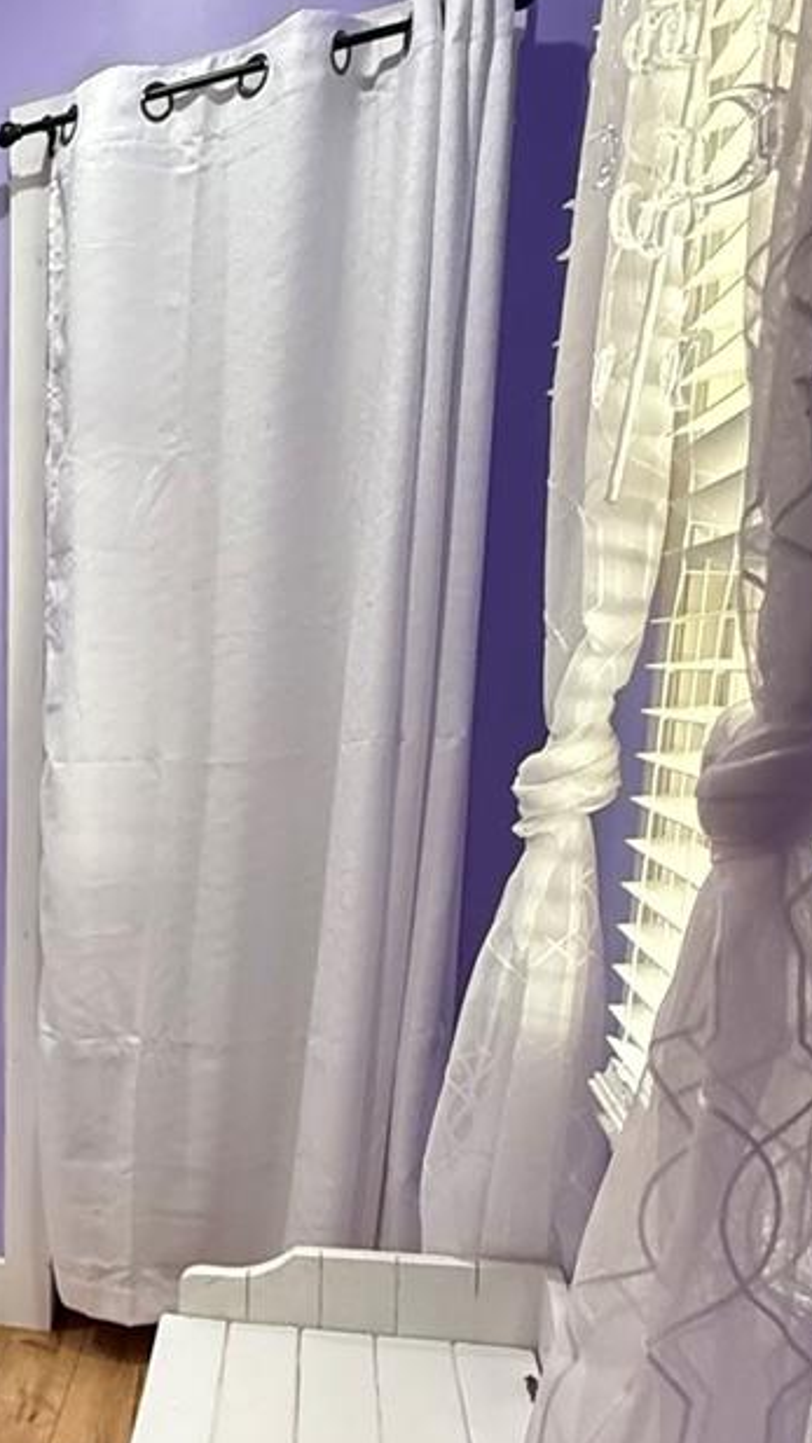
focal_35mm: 38
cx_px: -501
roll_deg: +4.1
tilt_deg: -12.7
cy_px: 1097
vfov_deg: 50.4
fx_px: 1455
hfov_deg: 23.1
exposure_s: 1/60
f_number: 2.2
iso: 800
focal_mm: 2.22
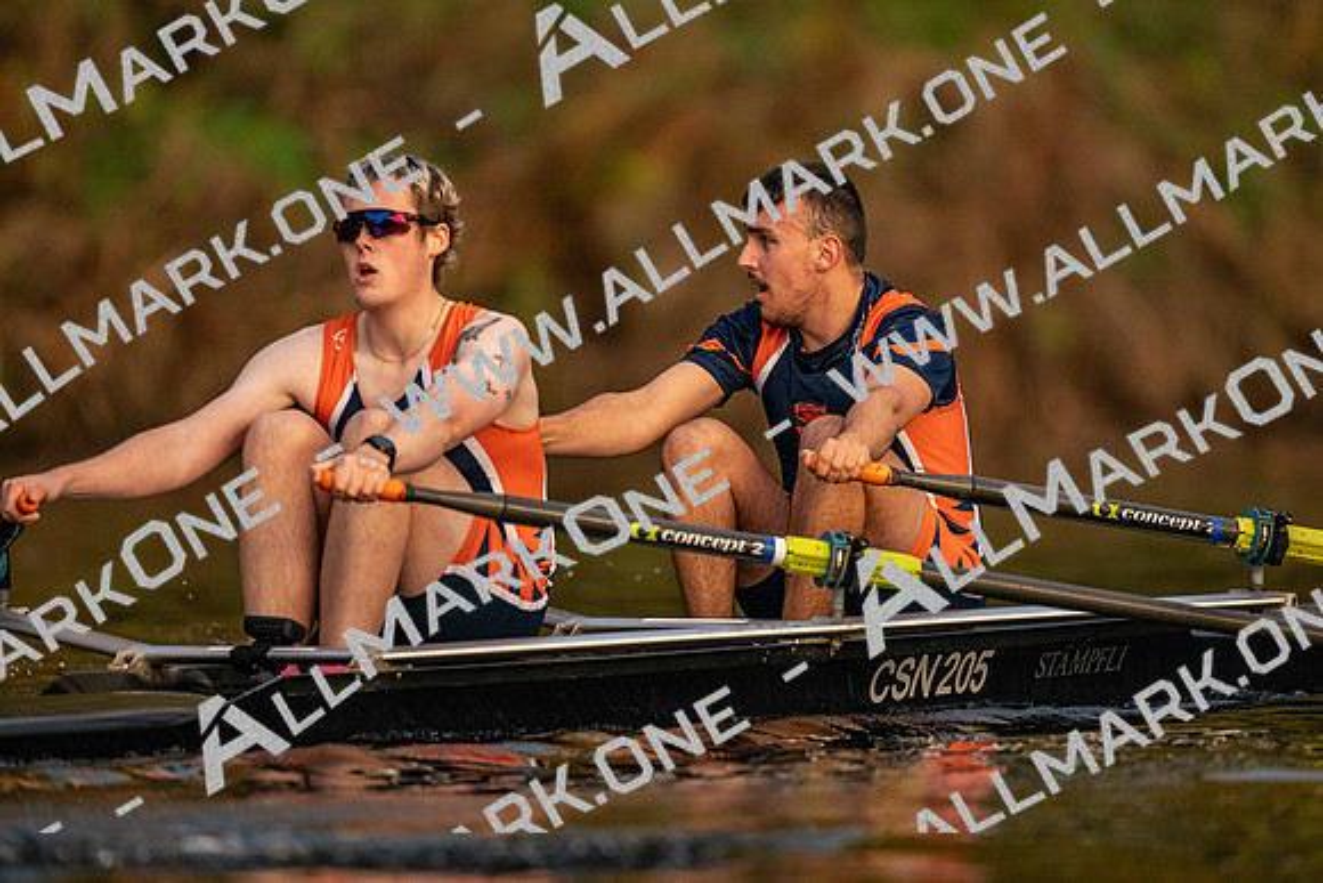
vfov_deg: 2.3
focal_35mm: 600
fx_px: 22054
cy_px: 442
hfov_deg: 3.4
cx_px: 662
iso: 2800
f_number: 4
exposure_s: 1/2500
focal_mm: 600
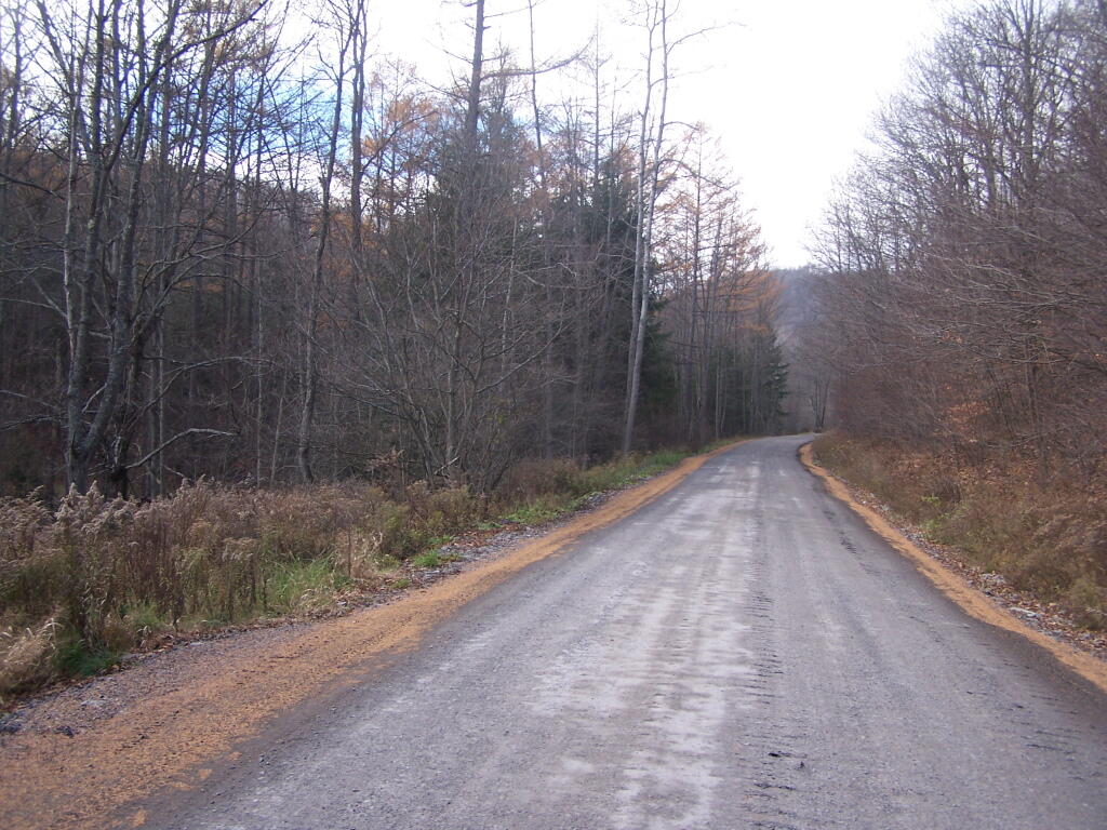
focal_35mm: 38
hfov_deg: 49.0
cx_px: 554
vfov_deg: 37.7
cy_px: 415
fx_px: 1215
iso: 100
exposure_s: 1/320
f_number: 2.8
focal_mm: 6.3
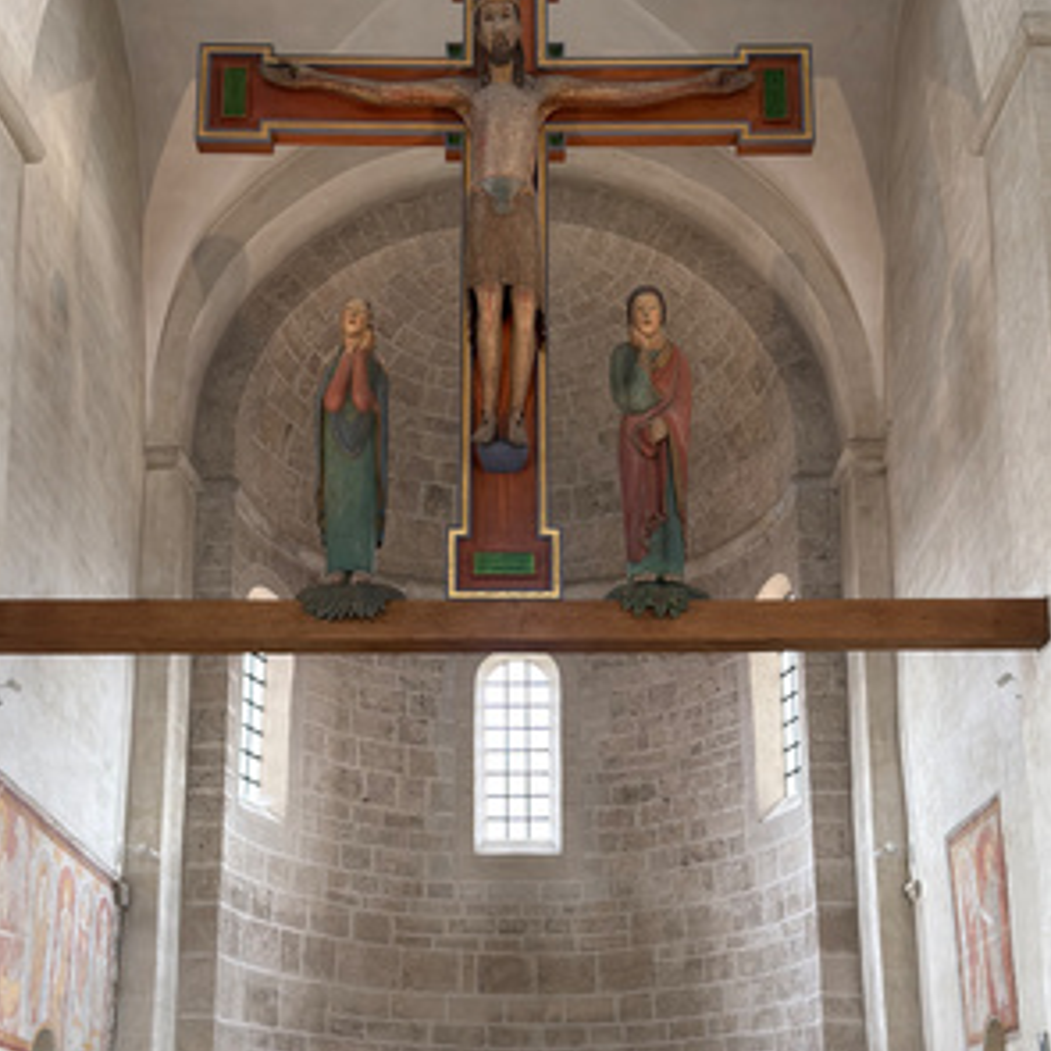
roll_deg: -1.2
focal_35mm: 42
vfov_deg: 39.9
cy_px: 623
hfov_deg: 40.0
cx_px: 520
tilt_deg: +21.1
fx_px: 1443
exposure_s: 1/60
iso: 200
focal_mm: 6.76
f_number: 1.78
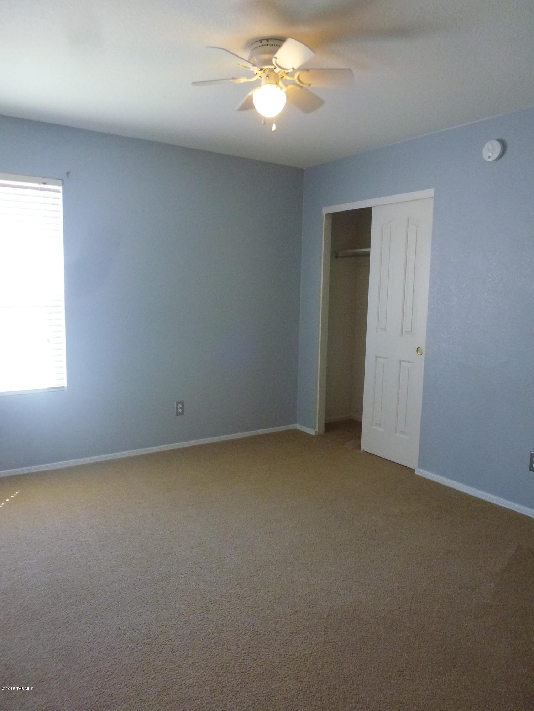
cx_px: 267
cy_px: 356
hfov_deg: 56.8
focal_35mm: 24
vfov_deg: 71.6
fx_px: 494
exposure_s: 1/60
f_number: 3.3
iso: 400
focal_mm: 4.3
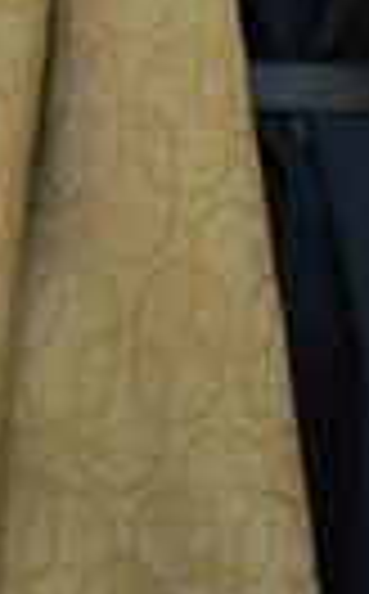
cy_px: -446
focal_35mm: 610
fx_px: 9858
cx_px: 166
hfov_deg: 2.1
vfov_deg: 3.4
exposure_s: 1/250
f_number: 4
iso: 200
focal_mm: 170
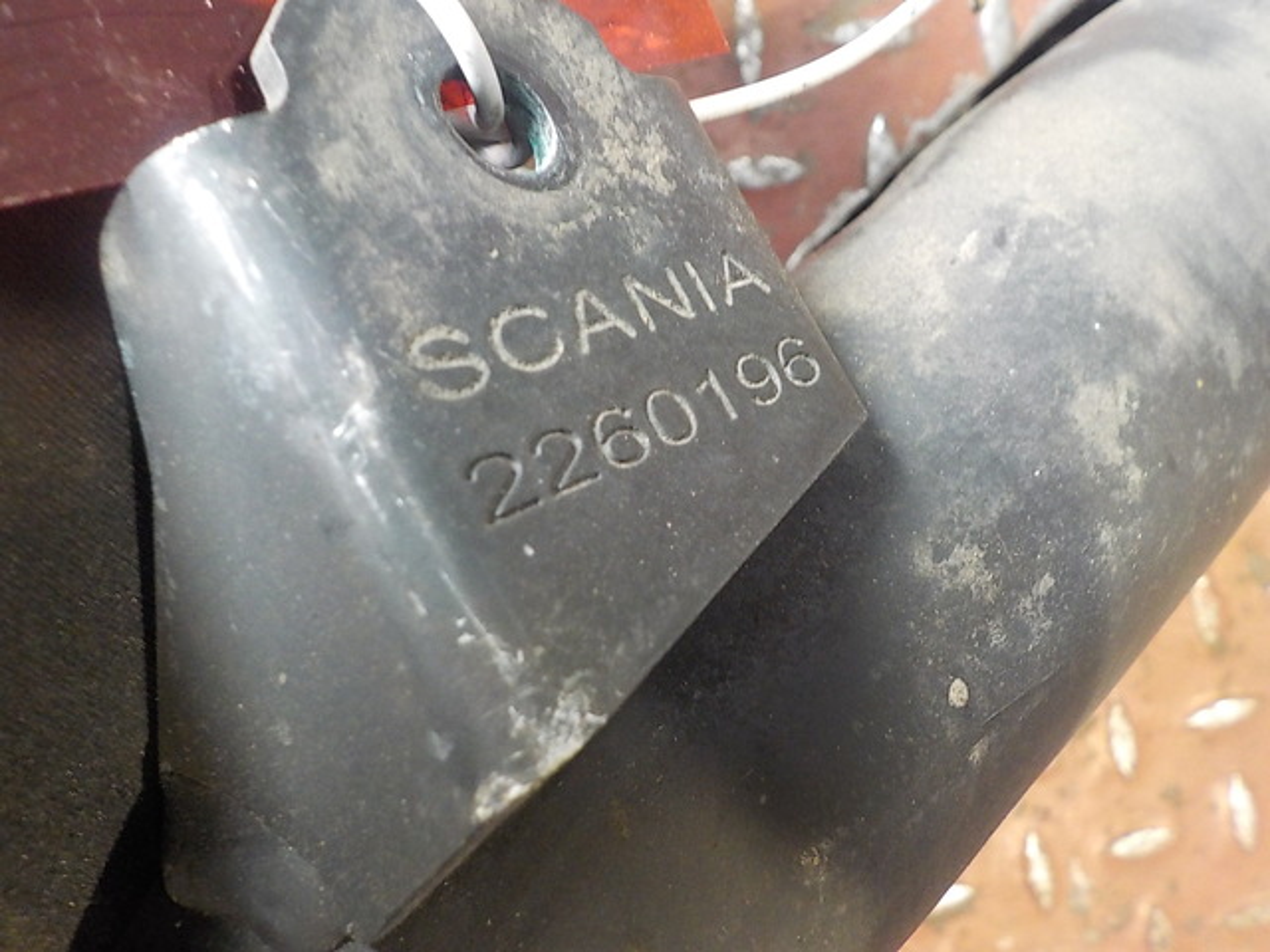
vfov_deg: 46.8
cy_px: 476
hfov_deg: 60.0
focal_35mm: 30
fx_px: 1101
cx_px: 635
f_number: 3.3
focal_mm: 4.1
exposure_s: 1/10
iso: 400
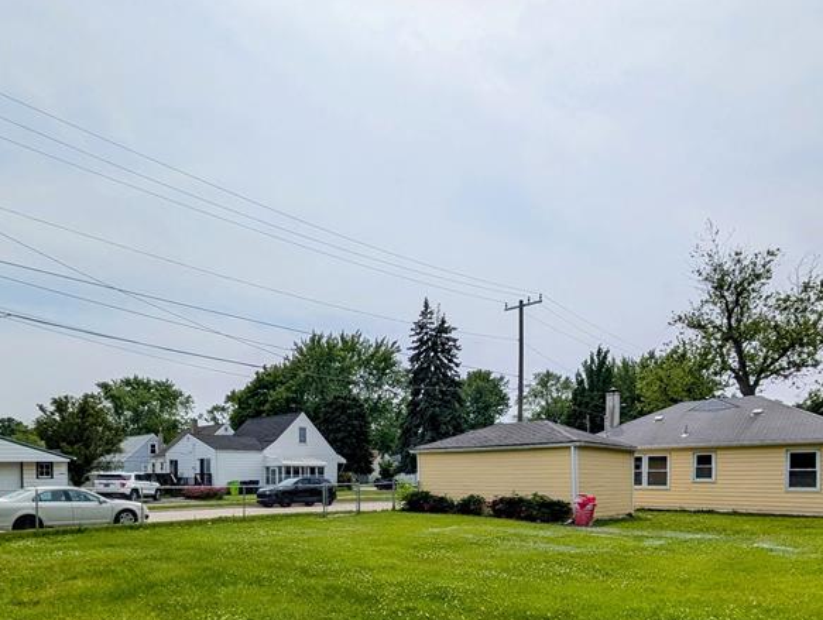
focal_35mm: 21
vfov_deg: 58.9
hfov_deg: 78.9
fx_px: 500
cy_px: 491
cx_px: 392
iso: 53
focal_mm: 2.02
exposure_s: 1/5848
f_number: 1.7
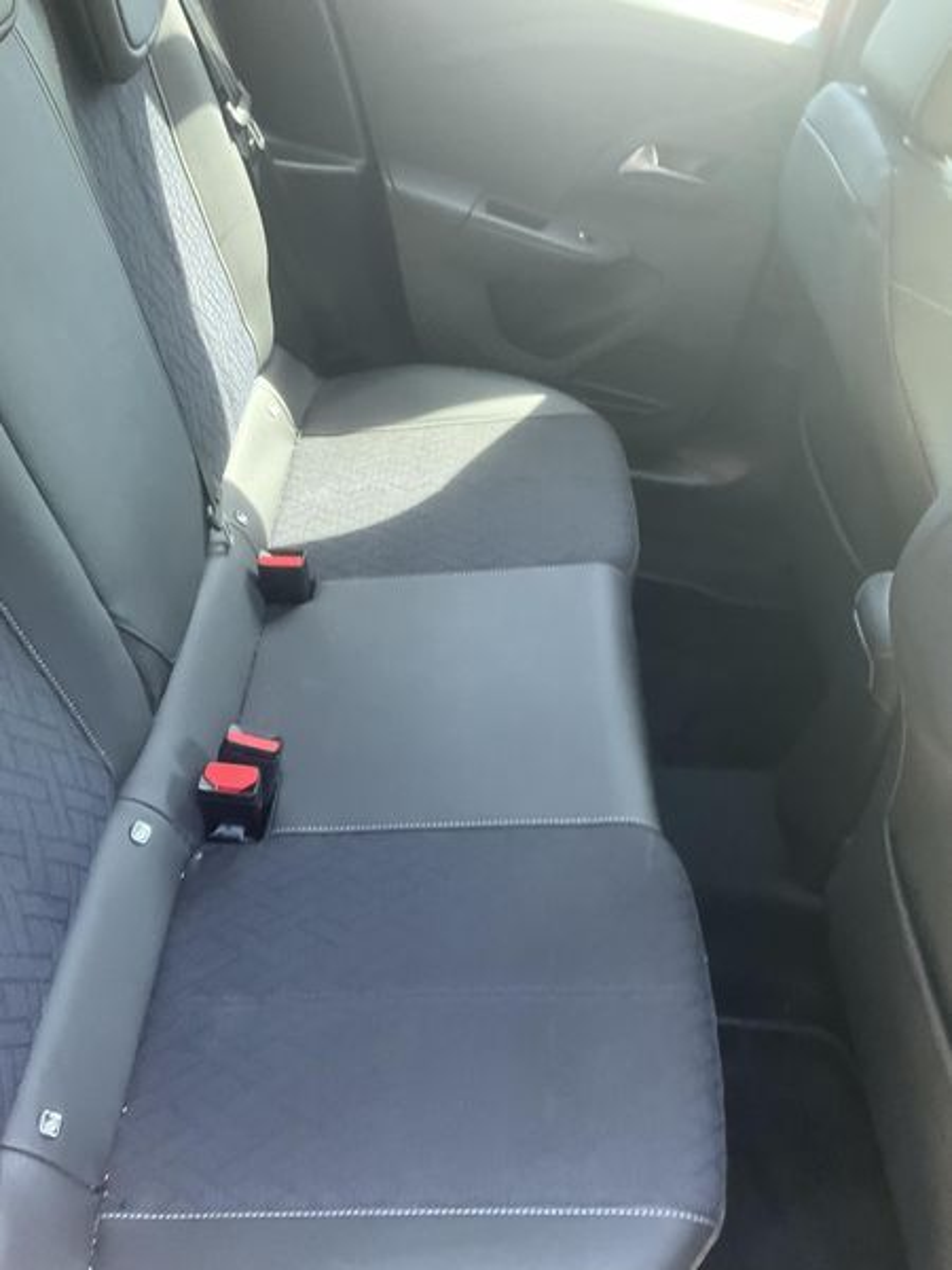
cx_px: 476
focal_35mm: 29
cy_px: 635
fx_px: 1063
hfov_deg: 48.2
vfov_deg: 61.7
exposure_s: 1/60
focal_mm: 3
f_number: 1.8
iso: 125
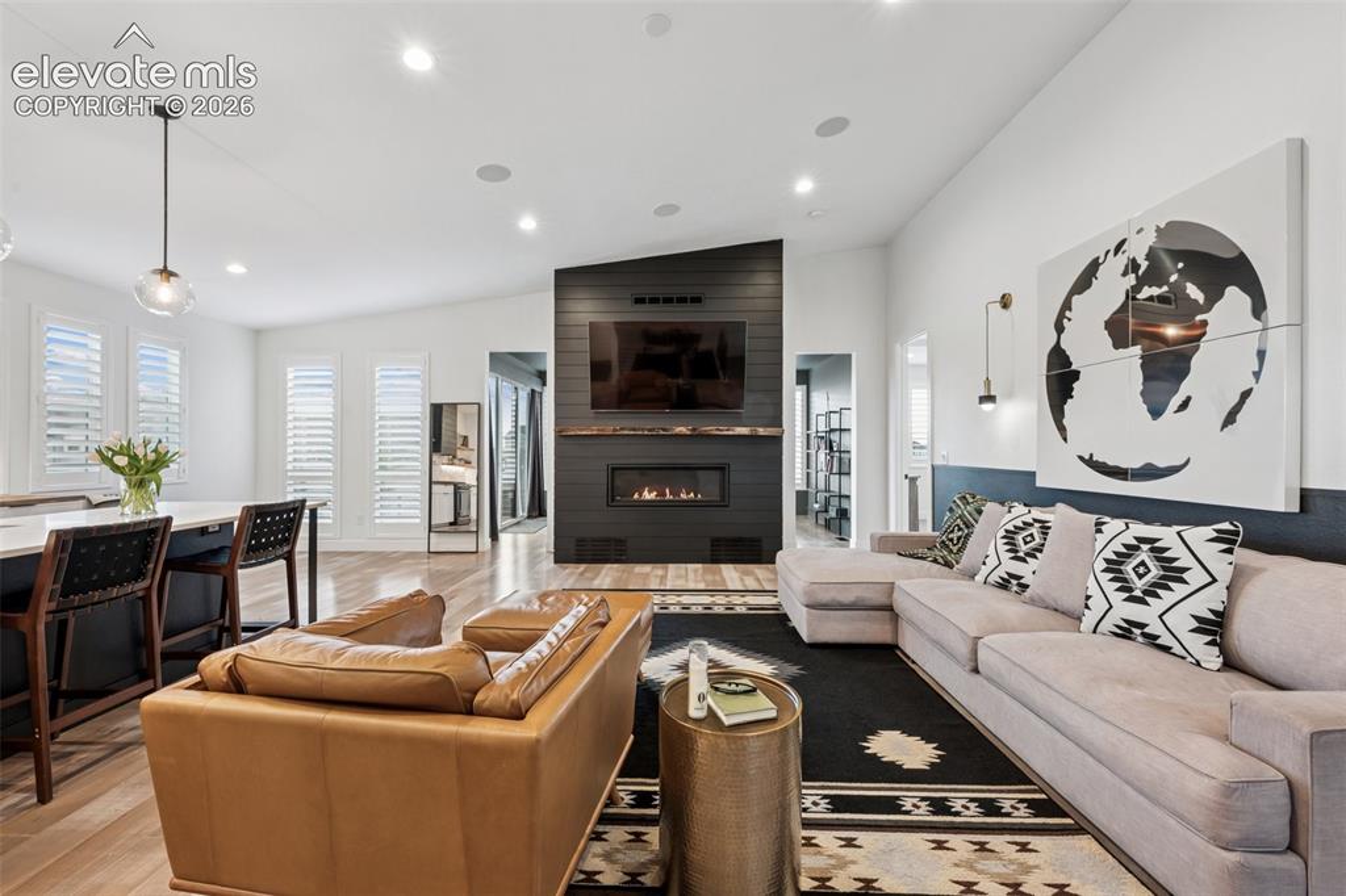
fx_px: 523
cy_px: 448
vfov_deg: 81.2
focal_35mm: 14
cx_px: 673
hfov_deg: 104.3
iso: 100
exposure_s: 2.5
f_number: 11
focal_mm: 14
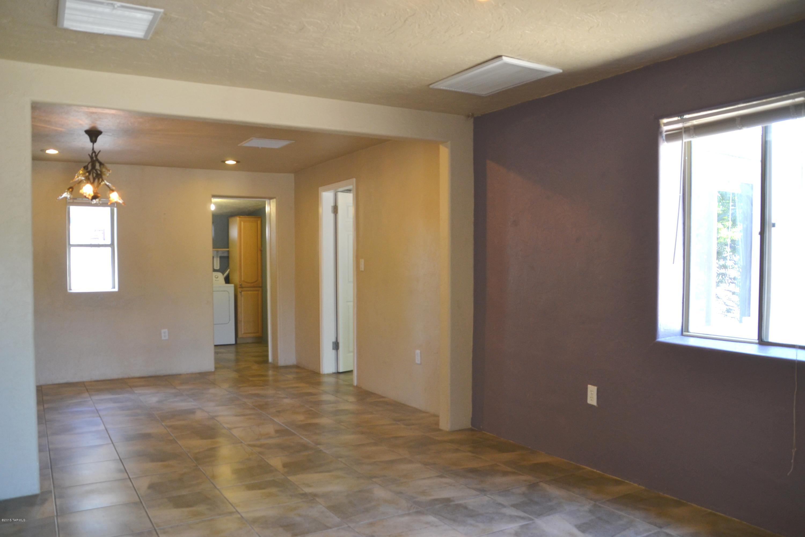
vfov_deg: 47.9
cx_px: 402
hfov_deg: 67.4
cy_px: 268
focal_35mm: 27
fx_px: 604
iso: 560
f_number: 3.5
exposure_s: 1/60
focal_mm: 18
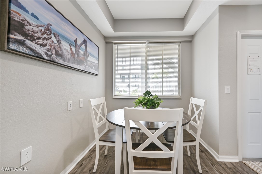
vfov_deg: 81.1
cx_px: 131
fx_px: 102
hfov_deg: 104.3
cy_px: 87
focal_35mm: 14
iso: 160
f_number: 10
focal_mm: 14
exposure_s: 1/60
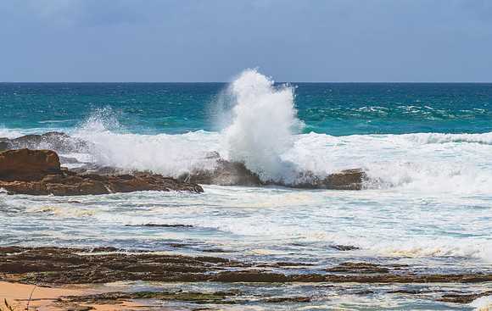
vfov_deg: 11.4
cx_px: 286
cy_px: 190
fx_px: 1561
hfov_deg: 17.9
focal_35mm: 116
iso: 200
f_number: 14
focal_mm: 98
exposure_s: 1/500
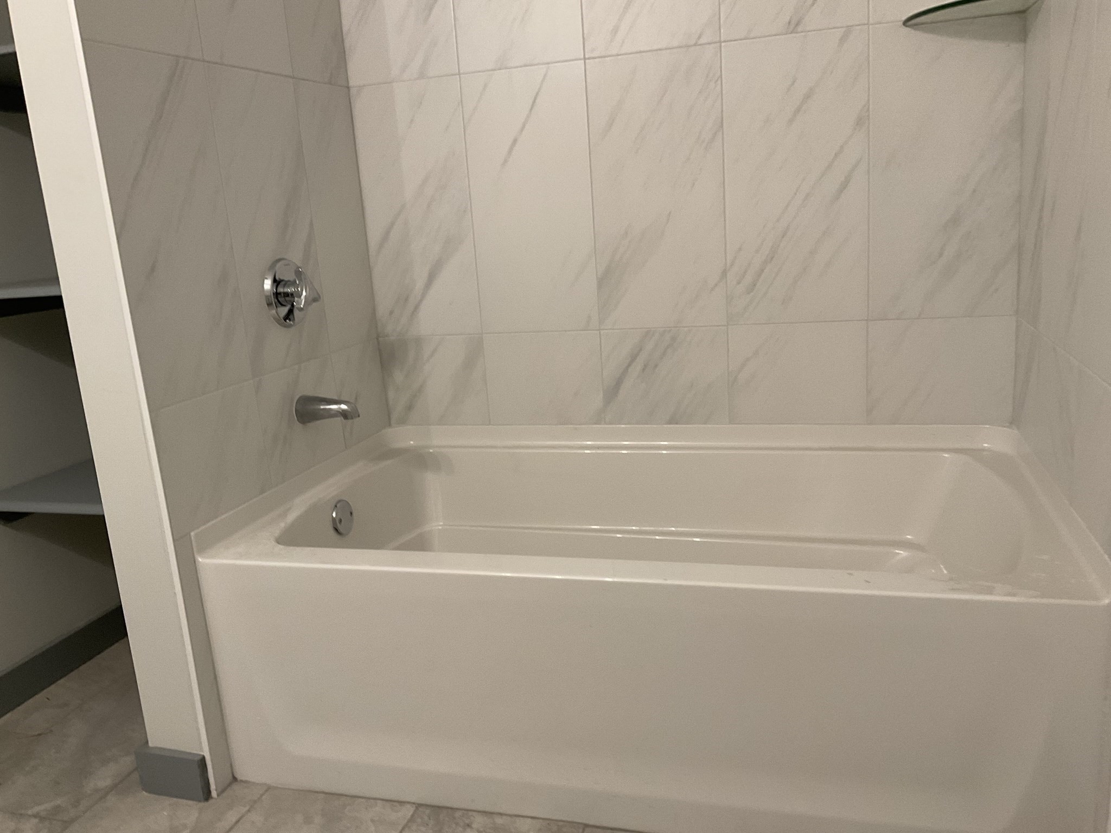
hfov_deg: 61.7
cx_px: 556
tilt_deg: -12.2
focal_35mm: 29
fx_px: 931
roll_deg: +4.2
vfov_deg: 48.2
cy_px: 416
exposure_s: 1/60
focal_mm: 3
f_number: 1.8
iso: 80
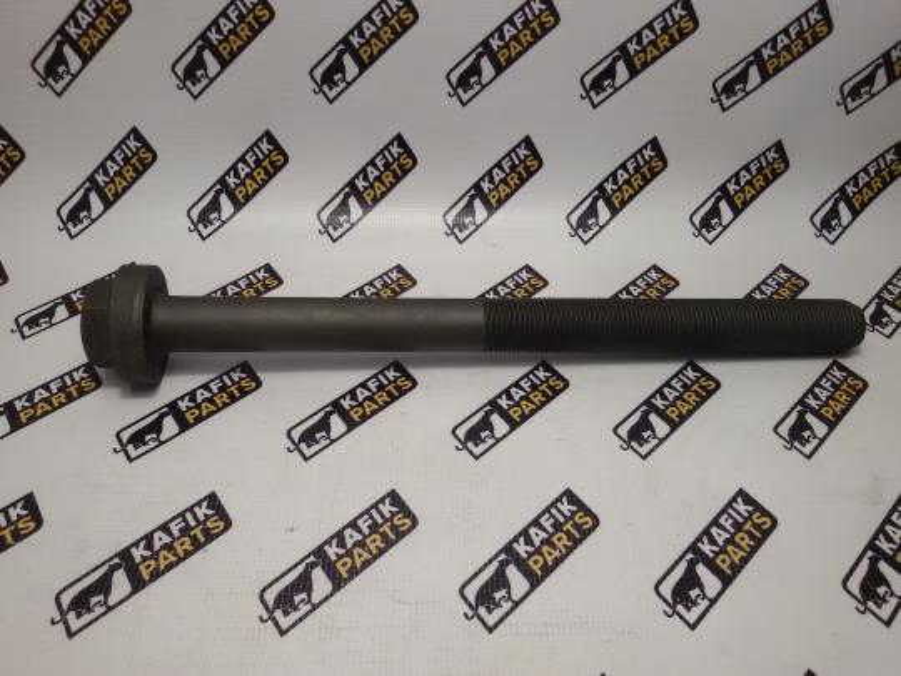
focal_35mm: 31
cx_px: 450
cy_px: 338
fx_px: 807
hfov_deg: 58.4
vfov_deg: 45.4
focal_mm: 2.93
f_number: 2.4
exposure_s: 1/60
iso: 50
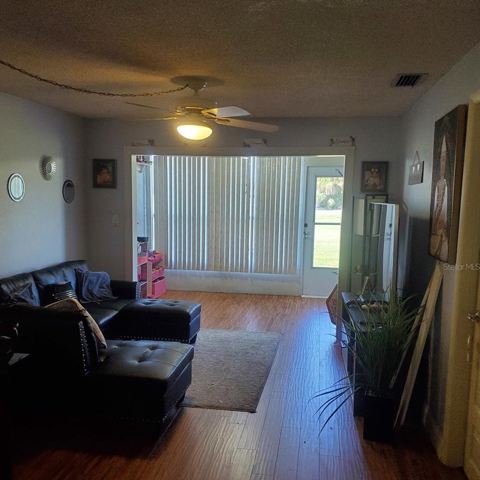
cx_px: 239
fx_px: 486
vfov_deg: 52.4
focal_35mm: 31
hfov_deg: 52.5
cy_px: 266
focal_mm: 4.3
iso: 250
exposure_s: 1/120
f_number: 2.4
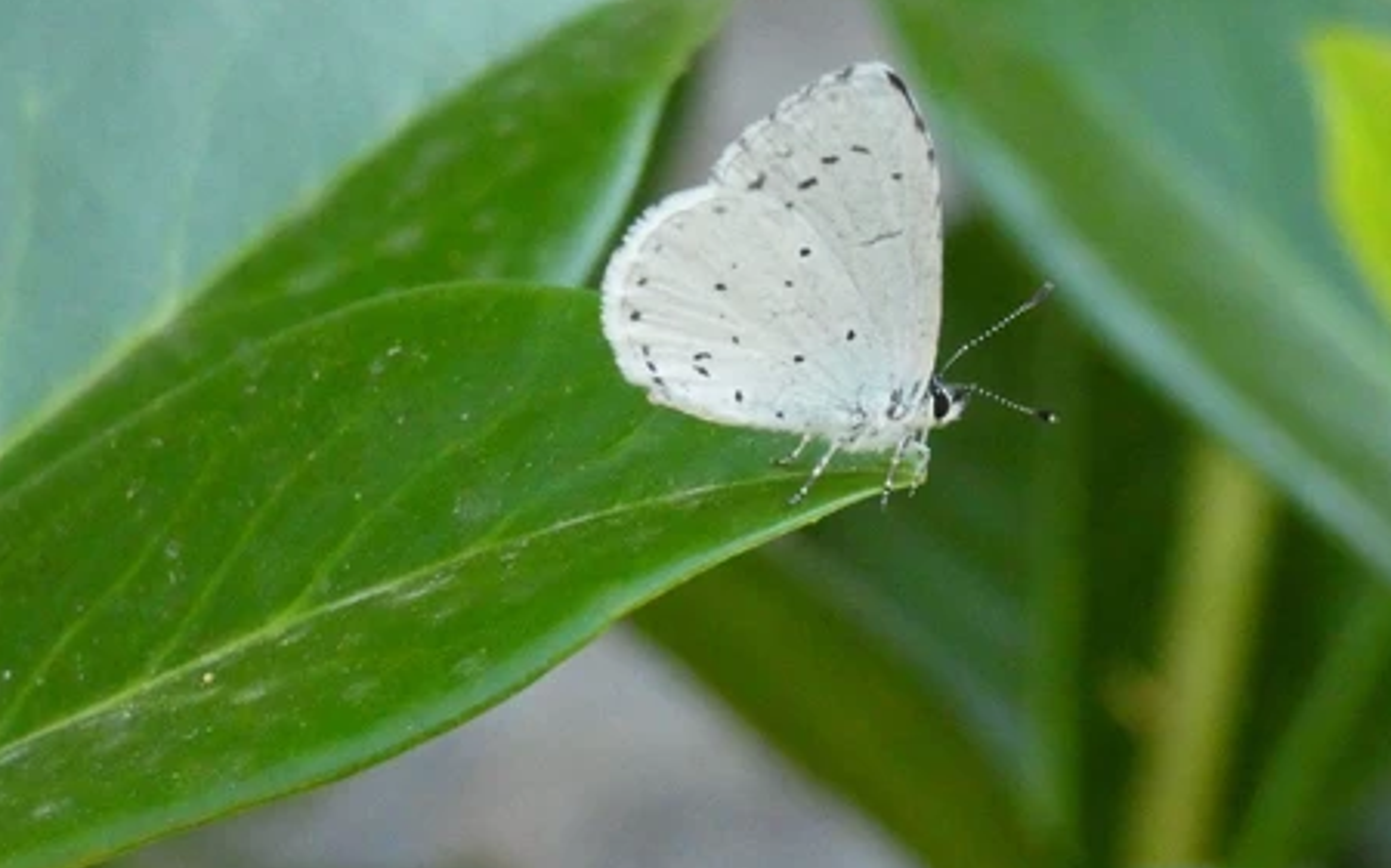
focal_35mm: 217
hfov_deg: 9.7
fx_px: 8224
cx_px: 906
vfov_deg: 6.0
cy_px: 411
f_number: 5.3
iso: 1600
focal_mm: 25.8
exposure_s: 1/250
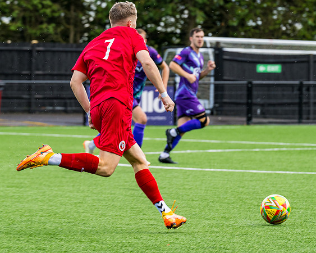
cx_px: 88
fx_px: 2738
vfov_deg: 5.3
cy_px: 175
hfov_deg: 6.6
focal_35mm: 293
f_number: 5
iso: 200
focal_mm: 125
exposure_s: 1/640
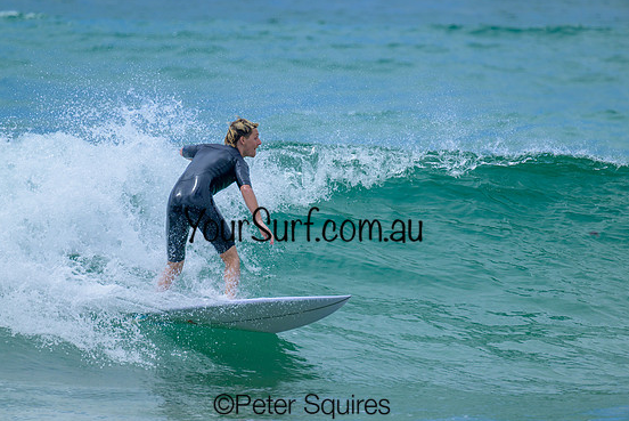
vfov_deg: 2.3
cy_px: 215
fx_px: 10281
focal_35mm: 588
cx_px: 302
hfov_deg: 3.5
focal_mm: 560
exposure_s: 1/2000
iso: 360
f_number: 8
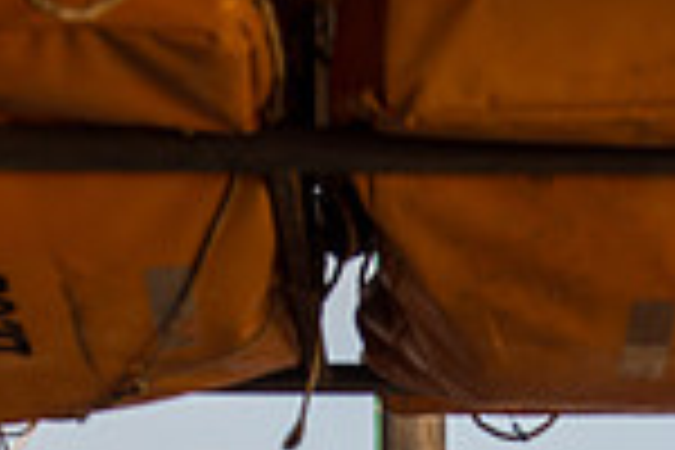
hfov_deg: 14.0
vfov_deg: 8.9
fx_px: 2756
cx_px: 418
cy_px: 821
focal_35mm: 147
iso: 100
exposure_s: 1/320
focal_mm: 38
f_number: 2.8
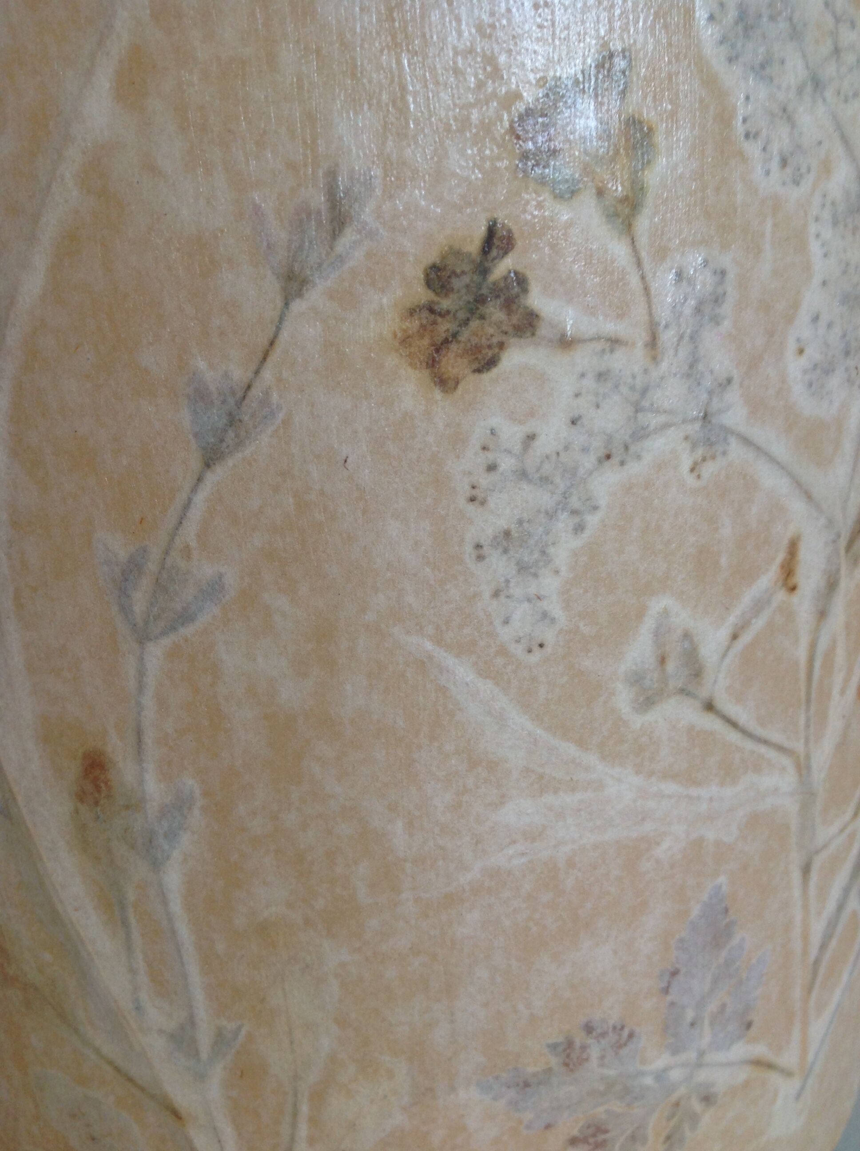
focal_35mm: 35
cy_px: 576
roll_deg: +3.6
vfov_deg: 52.7
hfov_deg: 40.6
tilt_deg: -19.4
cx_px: 430
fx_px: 1162
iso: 64
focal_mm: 4.28
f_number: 2.4
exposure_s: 1/15
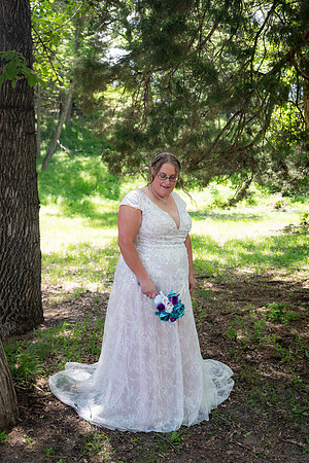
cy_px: 232
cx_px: 154
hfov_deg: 31.9
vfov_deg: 46.4
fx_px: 541
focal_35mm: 42
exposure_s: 1/160
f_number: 4
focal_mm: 42
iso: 200
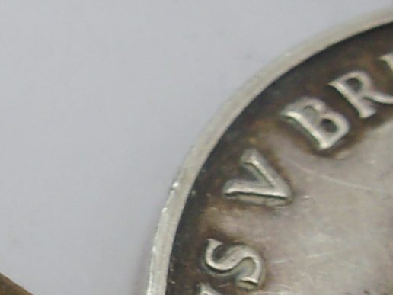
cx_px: -165
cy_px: 226
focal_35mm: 139
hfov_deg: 13.5
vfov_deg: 10.6
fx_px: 1578
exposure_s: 1/160
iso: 80
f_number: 3.9
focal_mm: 5.1
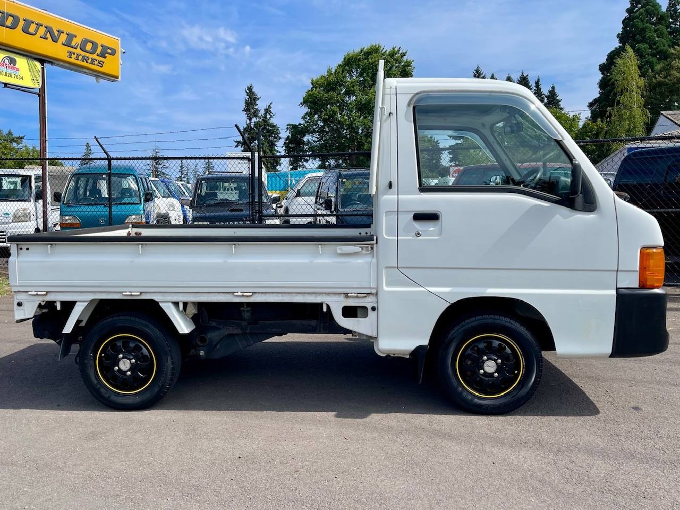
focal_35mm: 25
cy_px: 255
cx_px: 340
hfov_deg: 69.4
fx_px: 491
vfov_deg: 54.9
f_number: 1.6
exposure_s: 1/4049
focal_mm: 5.1
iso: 32
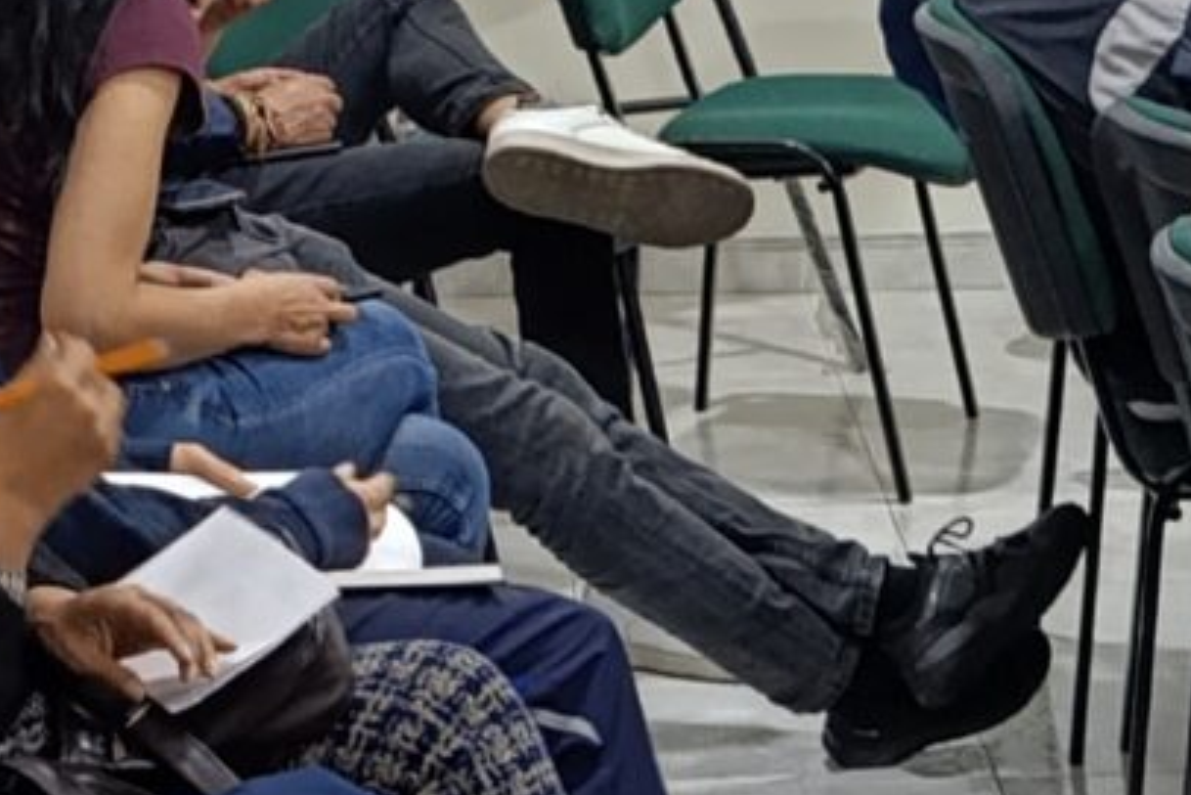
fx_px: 4997
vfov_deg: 8.8
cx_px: 1502
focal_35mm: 151
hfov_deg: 13.2
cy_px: 1332
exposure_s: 1/40
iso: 1000
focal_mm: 6.14
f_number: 1.6
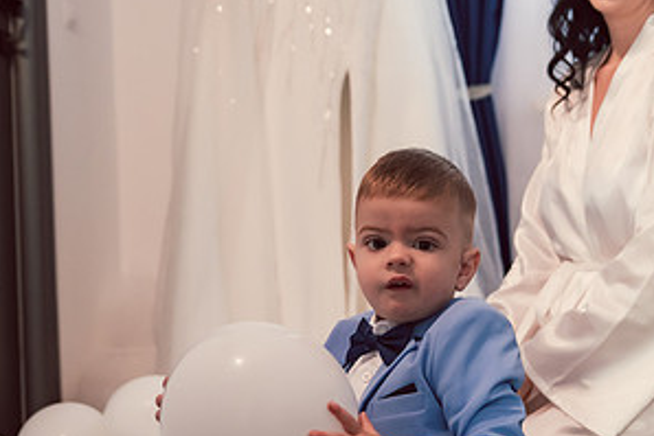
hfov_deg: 28.6
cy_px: 345
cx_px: 437
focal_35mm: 70
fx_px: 1272
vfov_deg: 19.3
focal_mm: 36
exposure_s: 1/200
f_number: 2.8
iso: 800
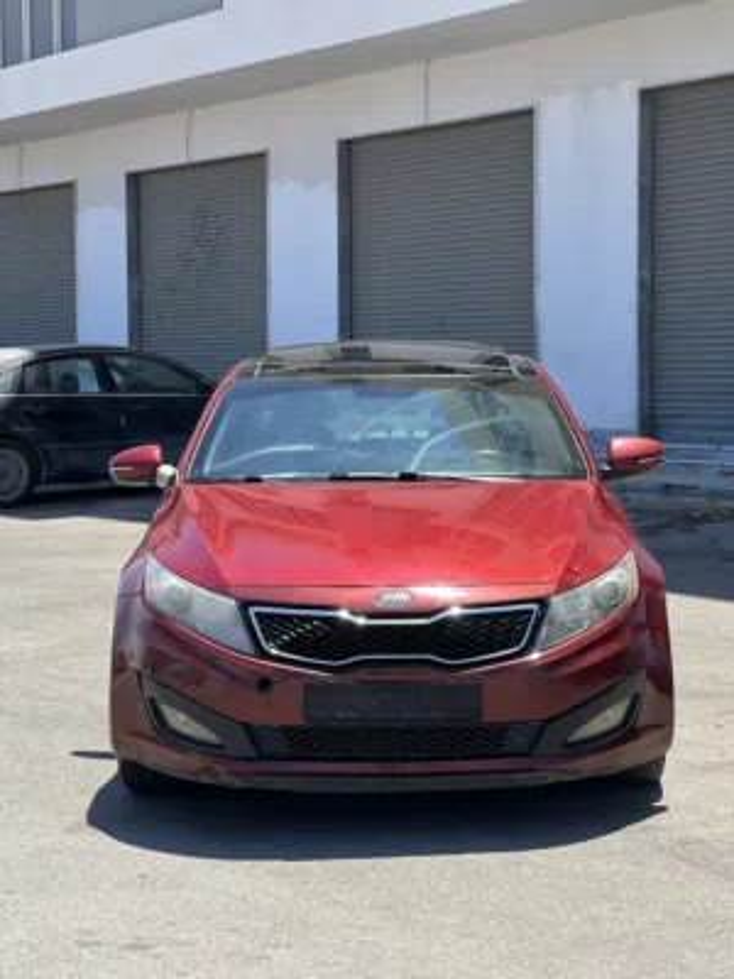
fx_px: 2177
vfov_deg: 25.3
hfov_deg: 19.1
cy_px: 490
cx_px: 367
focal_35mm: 77
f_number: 2.8
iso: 32
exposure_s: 1/352
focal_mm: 9
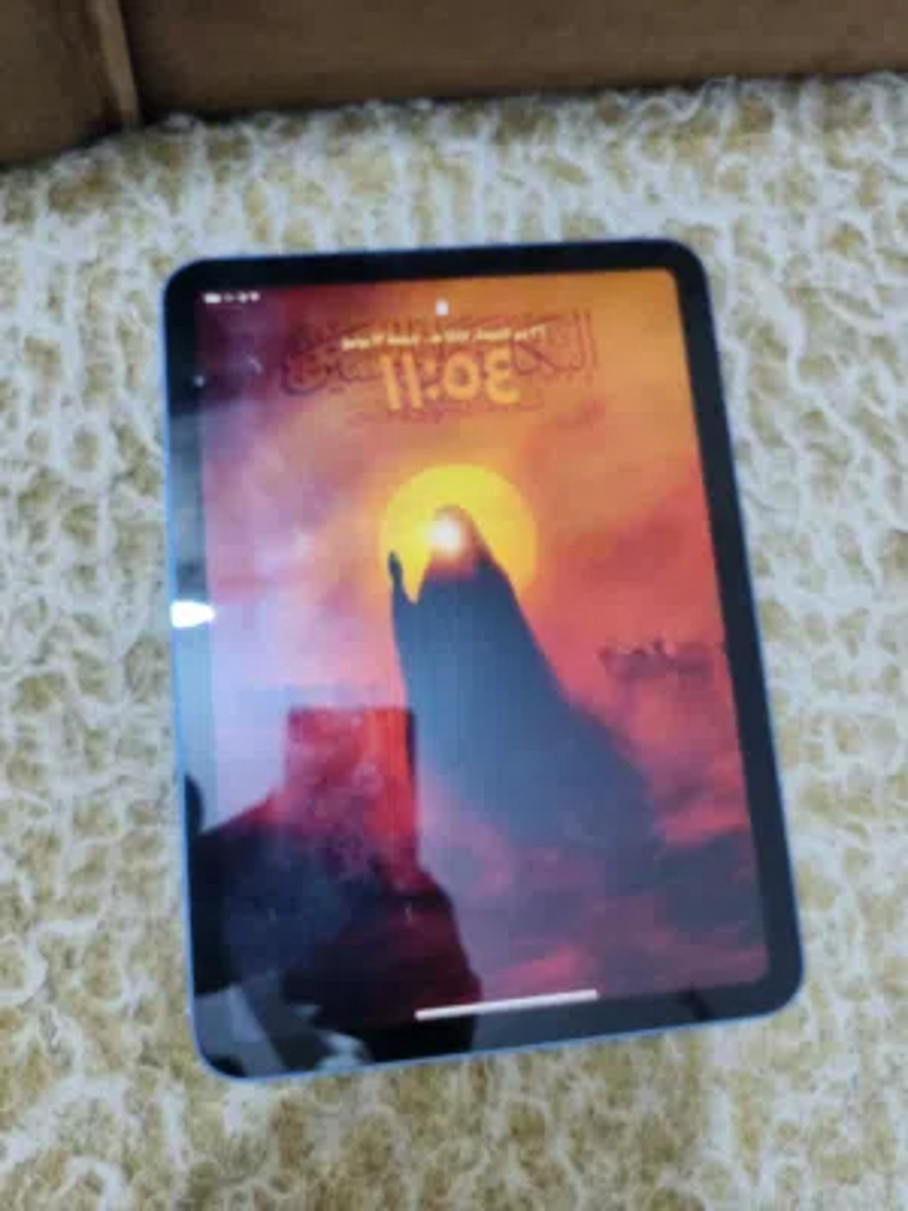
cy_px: 606
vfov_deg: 73.9
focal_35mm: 23
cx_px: 454
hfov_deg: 58.9
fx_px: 804
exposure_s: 1/50
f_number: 1.7
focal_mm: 5.25
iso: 764
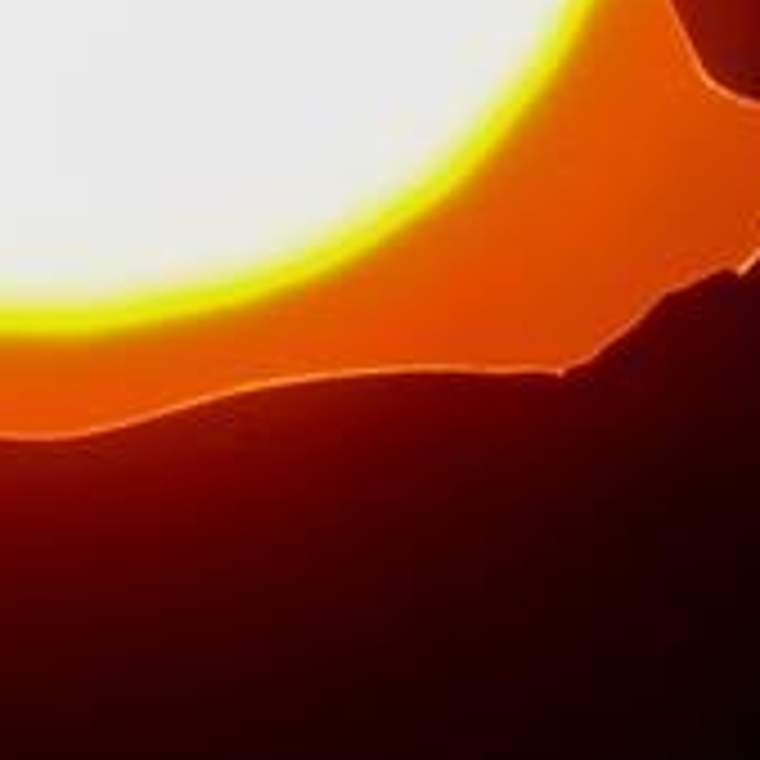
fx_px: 87609
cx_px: 450
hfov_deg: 0.5
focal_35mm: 3527
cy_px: 200
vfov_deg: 0.5
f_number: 36
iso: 1000
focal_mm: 684
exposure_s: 1/2000
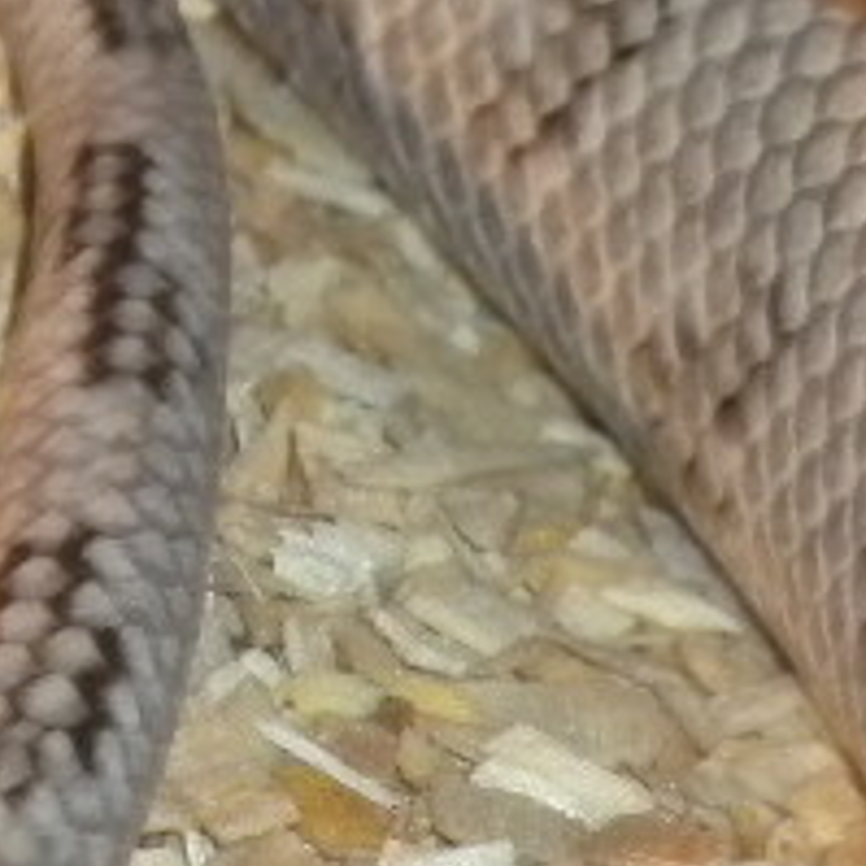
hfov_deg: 1.6
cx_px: 1001
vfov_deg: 1.6
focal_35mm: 1085
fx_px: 30710
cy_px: 522
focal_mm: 42.1
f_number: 5.2
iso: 400
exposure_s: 1/30
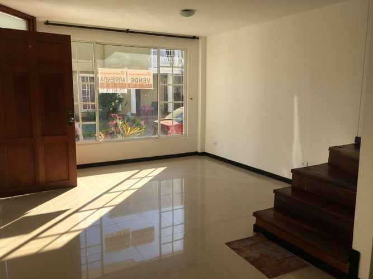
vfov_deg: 48.2
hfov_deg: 61.7
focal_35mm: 29
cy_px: 140
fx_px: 312
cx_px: 186
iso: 25
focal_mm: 4.15
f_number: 2.2
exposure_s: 1/273
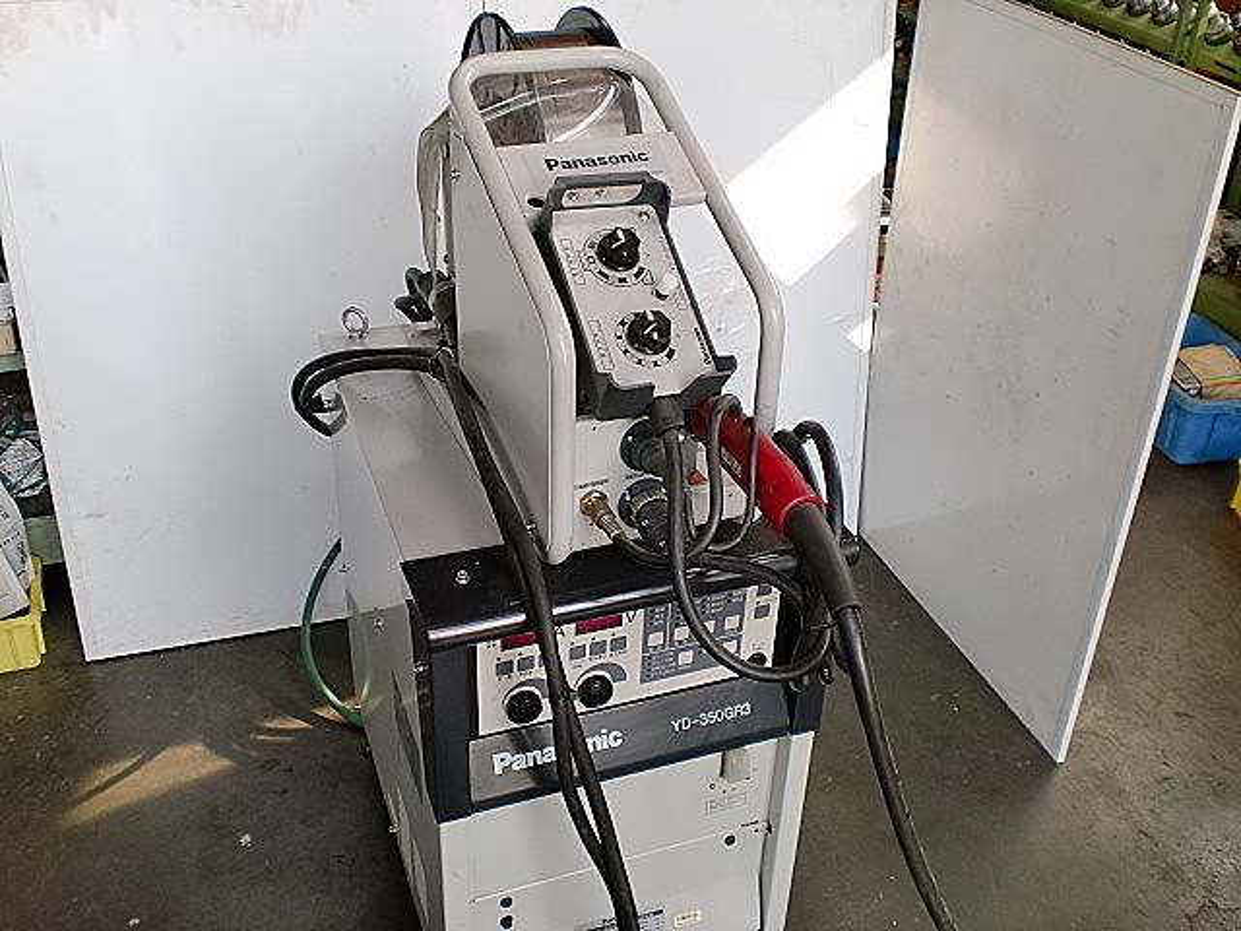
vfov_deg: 40.7
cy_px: 466
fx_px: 1255
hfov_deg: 52.6
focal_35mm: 35
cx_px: 620
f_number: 3.1
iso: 64
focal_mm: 6.3
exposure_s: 1/60
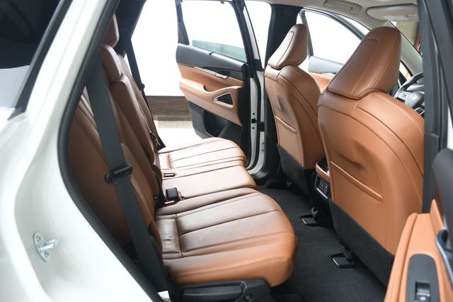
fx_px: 377
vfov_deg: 43.6
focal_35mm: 30
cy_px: 151
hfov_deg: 62.0
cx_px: 226
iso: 100
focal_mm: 20
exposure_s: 1/160
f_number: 3.5
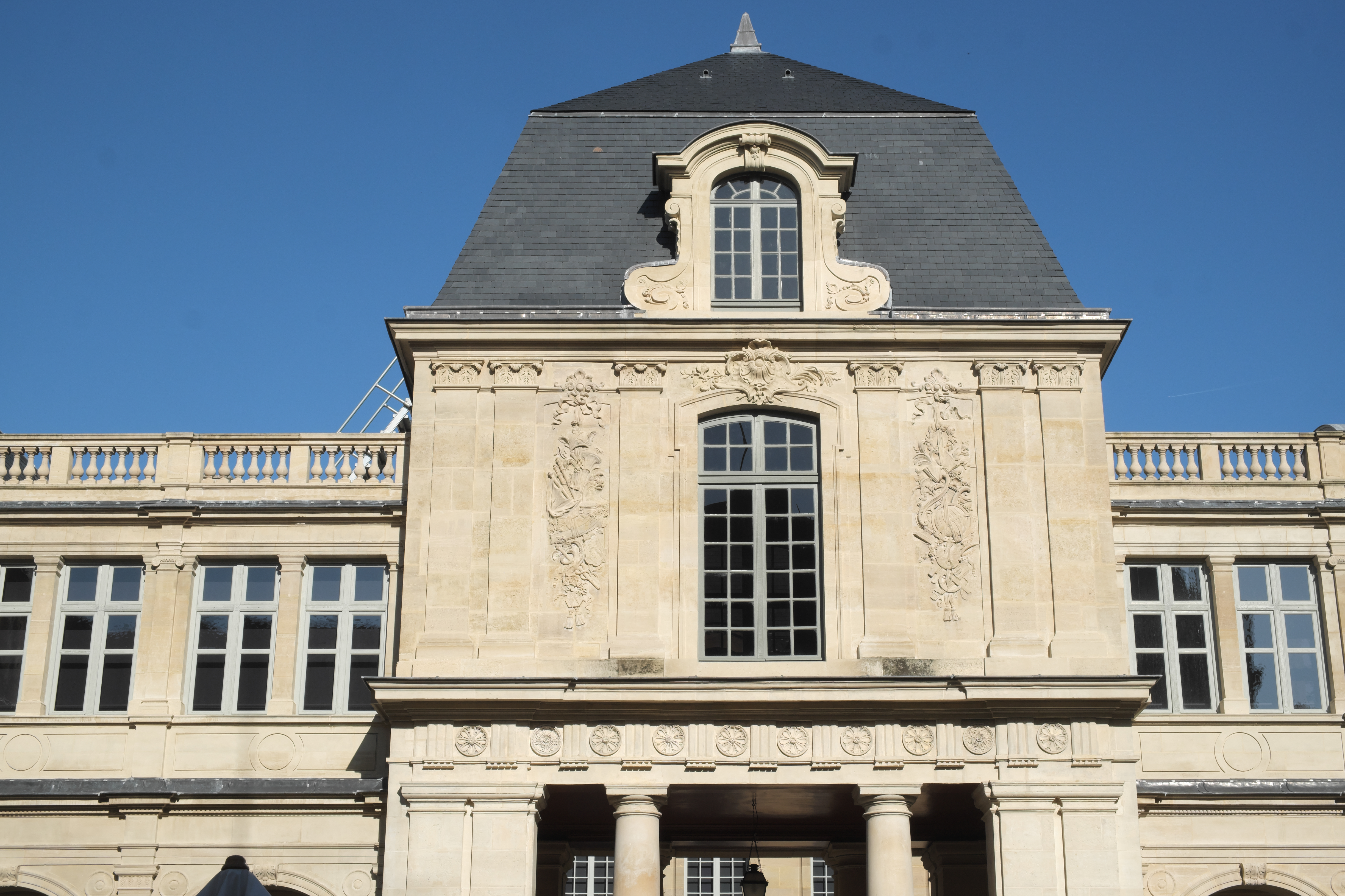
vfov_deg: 28.6
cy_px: 448
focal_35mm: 47
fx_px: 1756
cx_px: 672
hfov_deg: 41.9
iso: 200
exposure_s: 1/480
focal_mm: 31.5
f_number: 13
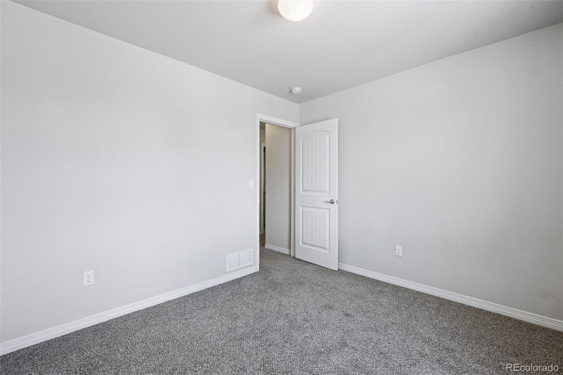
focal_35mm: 16
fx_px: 242
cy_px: 188
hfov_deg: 98.6
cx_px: 282
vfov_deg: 75.5
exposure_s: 1/2.5
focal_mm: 15.5
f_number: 9
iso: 100
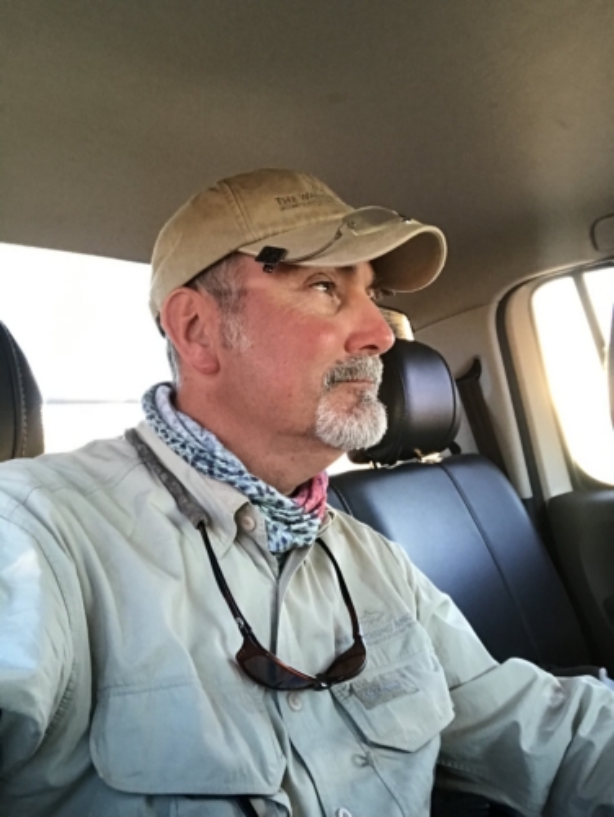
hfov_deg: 44.2
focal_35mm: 32
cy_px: 408
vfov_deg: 56.8
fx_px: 756
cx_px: 307
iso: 160
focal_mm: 2.87
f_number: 2.2
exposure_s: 1/33
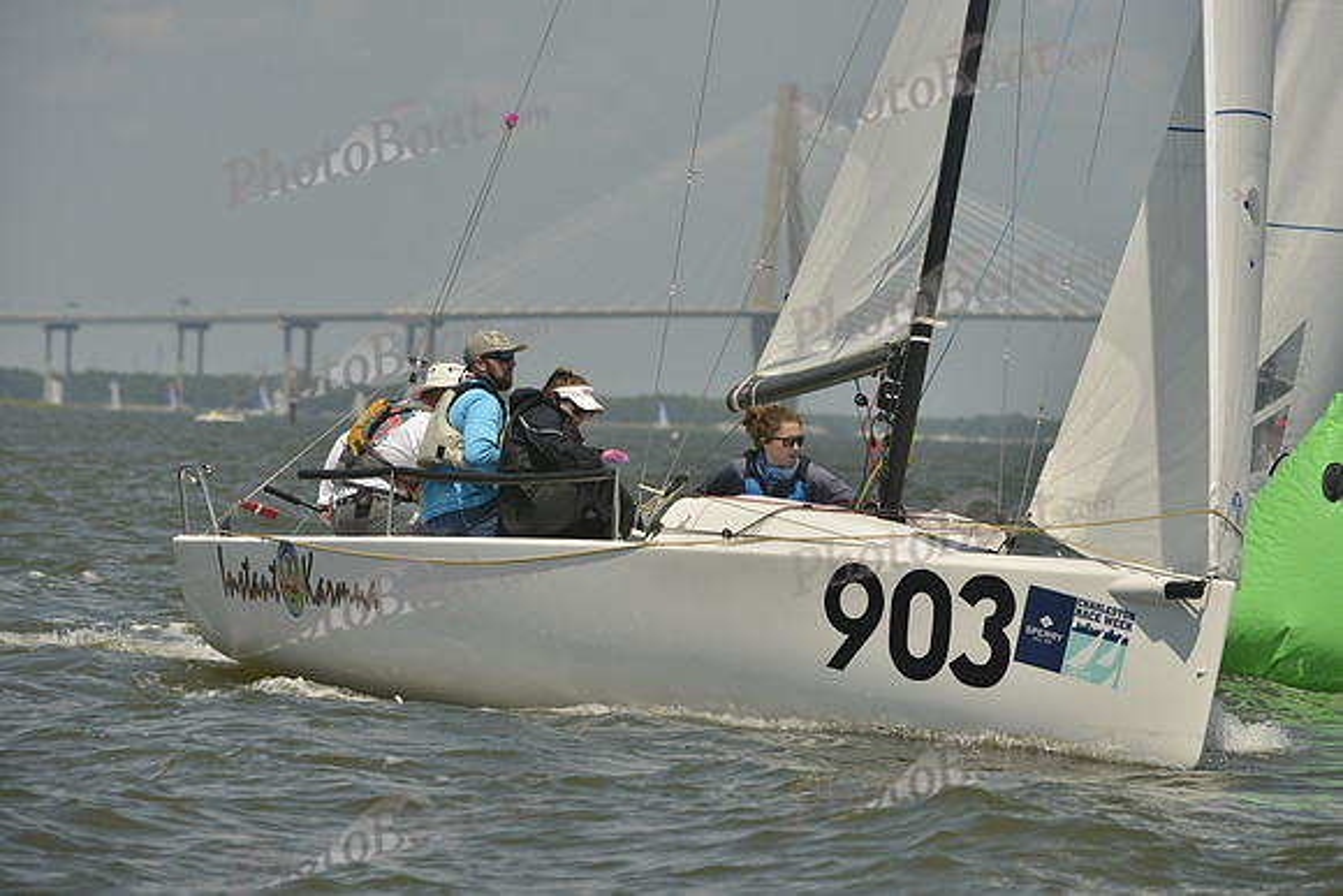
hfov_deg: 7.1
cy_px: 448
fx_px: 10821
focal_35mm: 290
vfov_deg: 4.7
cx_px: 672
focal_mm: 290
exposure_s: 1/1250
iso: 280
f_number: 10
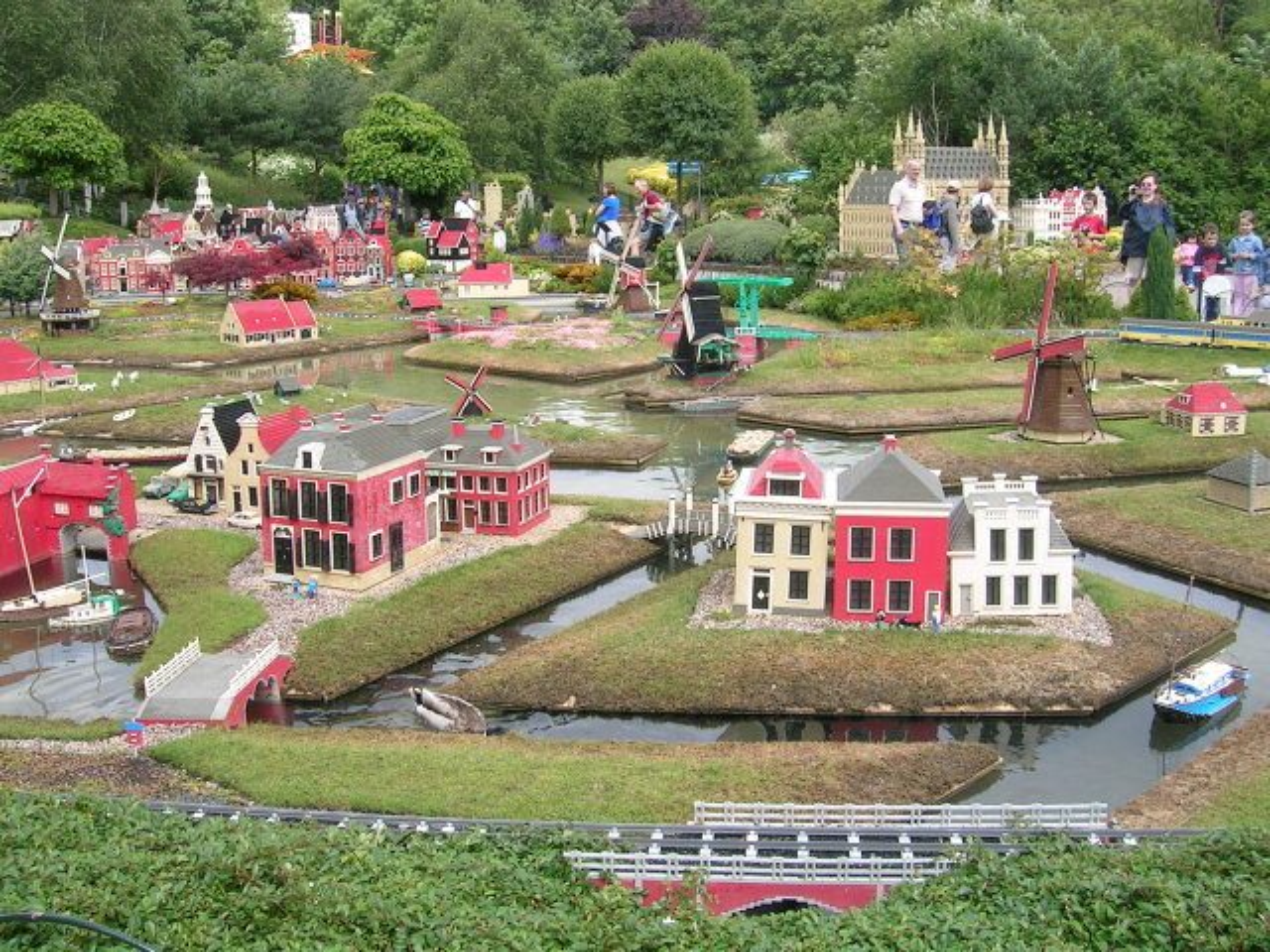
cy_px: 476
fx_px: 1284
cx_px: 635
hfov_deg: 52.6
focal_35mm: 35
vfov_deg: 40.7
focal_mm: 5.4
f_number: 4.8
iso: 50
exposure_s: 1/176
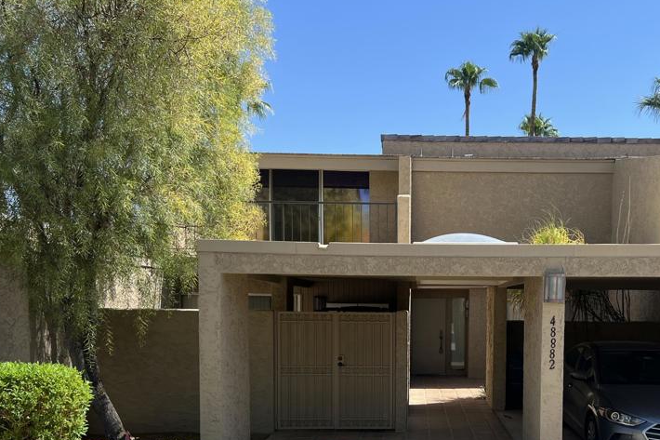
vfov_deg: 33.3
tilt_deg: -4.2
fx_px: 715
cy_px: 347
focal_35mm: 39
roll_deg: -0.6
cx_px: 431
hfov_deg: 48.8
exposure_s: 1/3571
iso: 50
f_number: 1.5
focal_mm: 5.7
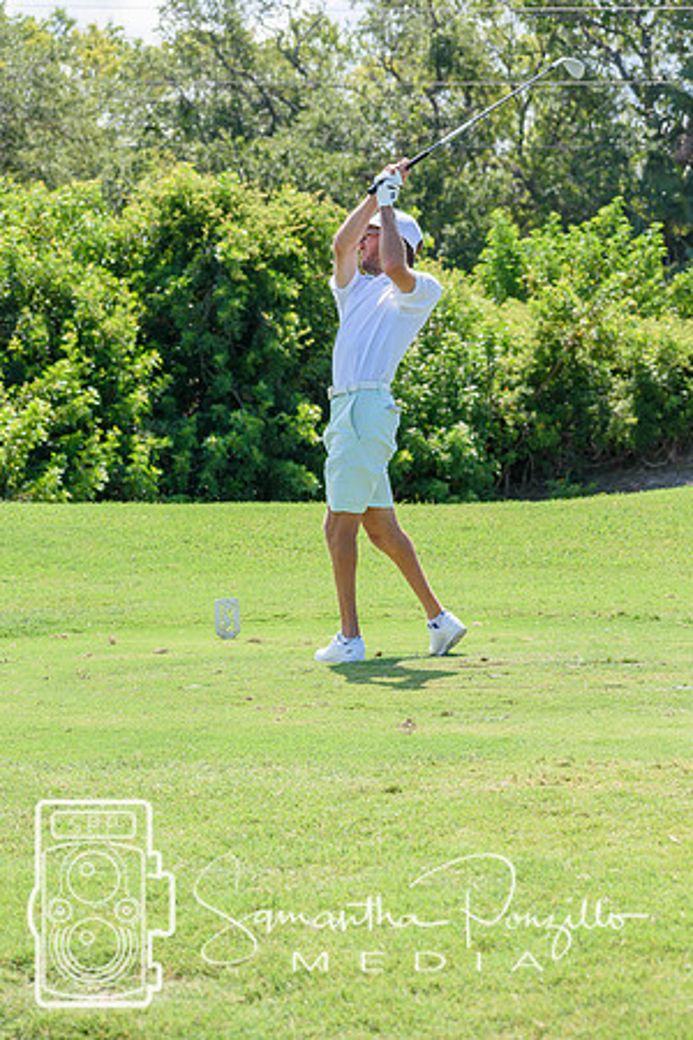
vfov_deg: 16.1
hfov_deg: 10.8
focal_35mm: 128
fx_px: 3681
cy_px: 520
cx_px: 346
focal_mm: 85
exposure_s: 1/800
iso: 200
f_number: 7.1
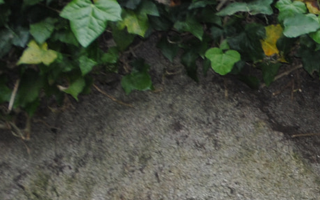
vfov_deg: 3.5
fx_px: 3264
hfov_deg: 5.5
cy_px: 92
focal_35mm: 374
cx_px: 706
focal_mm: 55
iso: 180
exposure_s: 1/125
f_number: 4
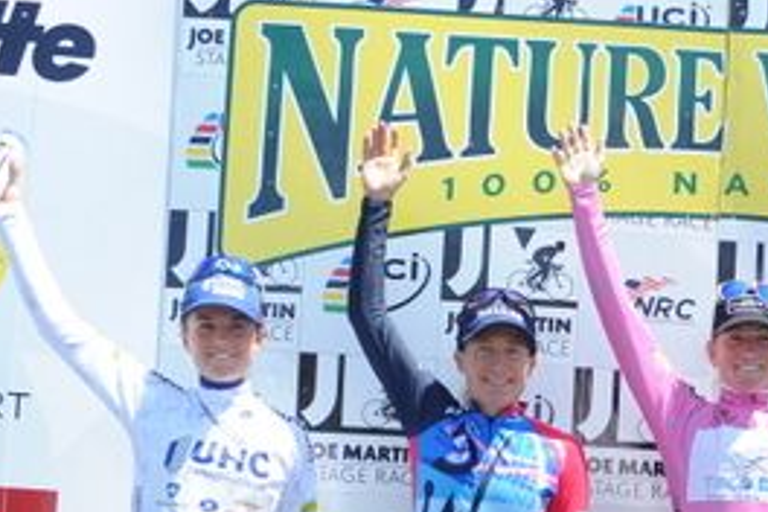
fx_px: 2261
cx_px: 759
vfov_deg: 12.5
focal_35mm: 106
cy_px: 673
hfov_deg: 18.8
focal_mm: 35
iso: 200
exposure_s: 1/640
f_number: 6.3
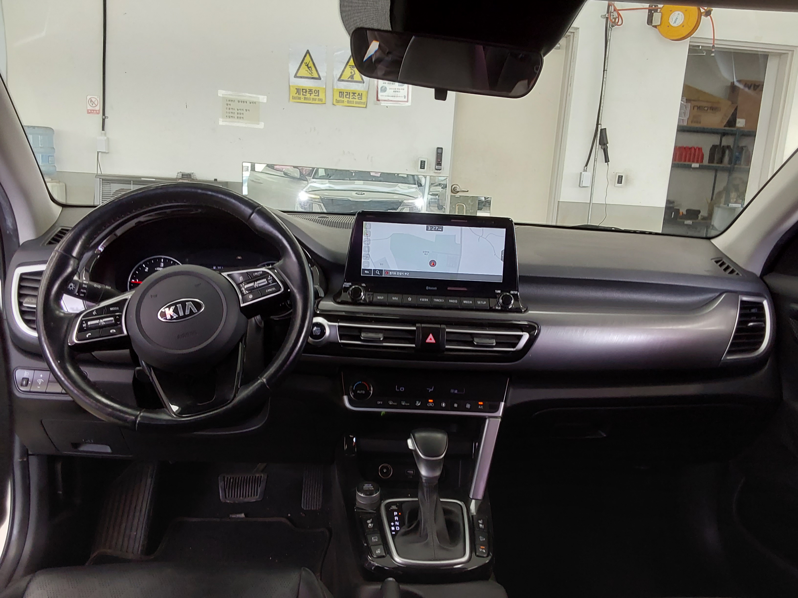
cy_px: 299
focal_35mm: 28
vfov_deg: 49.7
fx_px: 645
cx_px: 399
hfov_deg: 63.4
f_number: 1.9
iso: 100
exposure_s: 1/120
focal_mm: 2.91
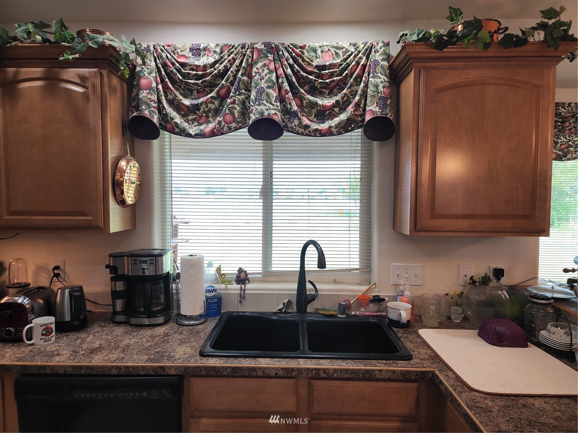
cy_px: 216
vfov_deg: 58.9
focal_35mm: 23
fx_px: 384
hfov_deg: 73.9
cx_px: 289
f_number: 1.8
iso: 64
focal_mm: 6.4
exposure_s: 1/120
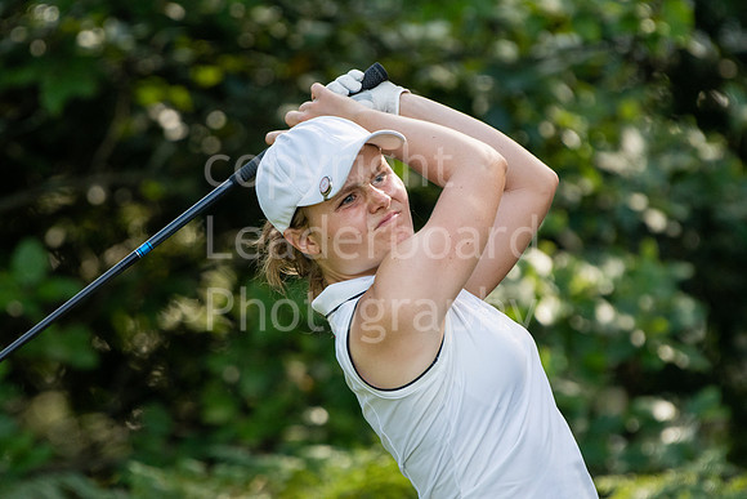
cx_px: 374
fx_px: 12764
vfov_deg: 2.2
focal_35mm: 615
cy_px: 250
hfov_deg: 3.4
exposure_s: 1/1250
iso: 640
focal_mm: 410
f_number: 5.6
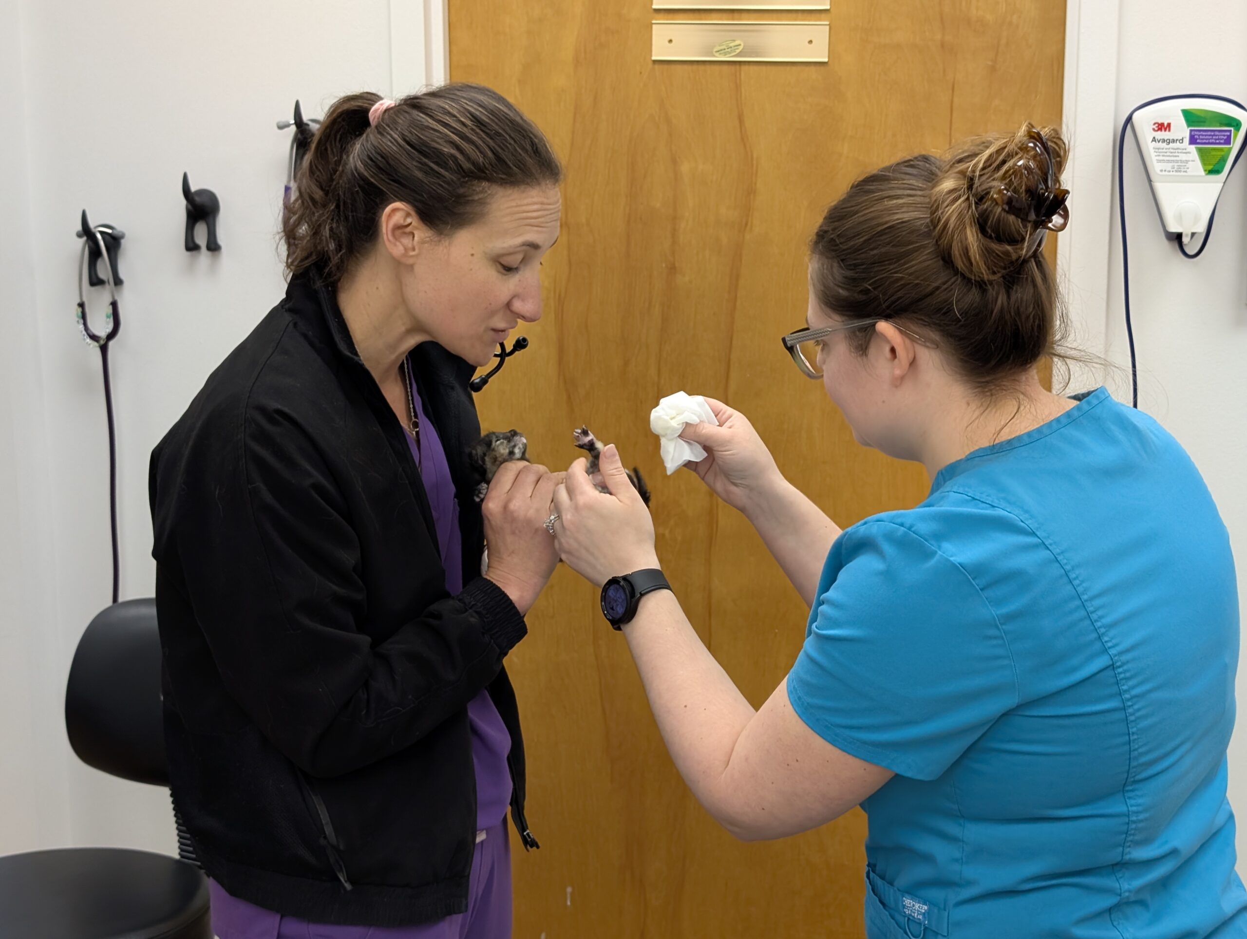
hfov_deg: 38.9
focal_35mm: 49
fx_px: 1768
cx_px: 624
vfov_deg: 29.8
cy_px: 470
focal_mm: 6.9
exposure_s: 1/120
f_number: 1.68
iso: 132
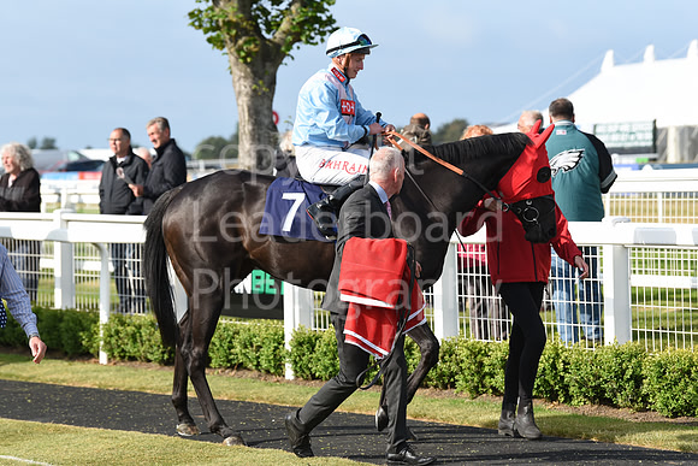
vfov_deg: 9.2
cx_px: 349
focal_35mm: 150
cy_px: 233
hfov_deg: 13.7
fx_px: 2909
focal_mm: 150
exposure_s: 1/3200
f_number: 5.6
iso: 800
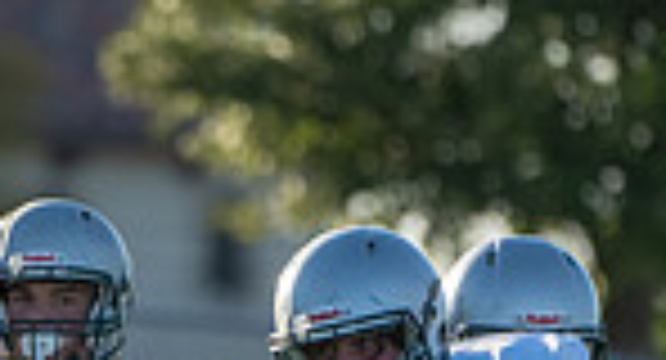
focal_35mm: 2234
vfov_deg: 0.5
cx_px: 5
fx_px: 39087
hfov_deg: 1.0
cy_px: 539
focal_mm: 400
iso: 500
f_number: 5.6
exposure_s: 1/1250
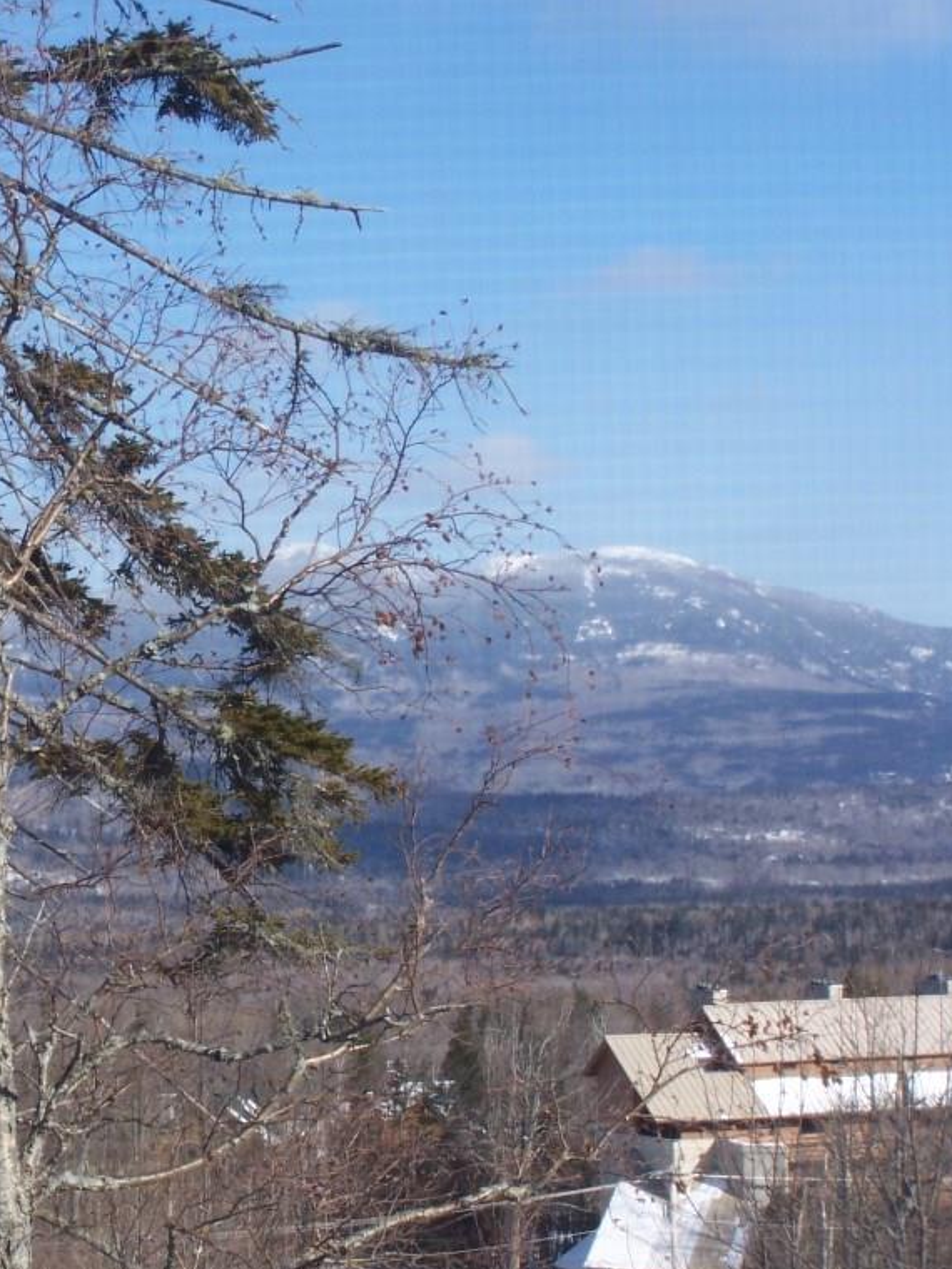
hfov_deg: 15.7
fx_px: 3410
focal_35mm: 93
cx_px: 104
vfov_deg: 21.1
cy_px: 640
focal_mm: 11.5
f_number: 3.2
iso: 80
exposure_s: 1/500
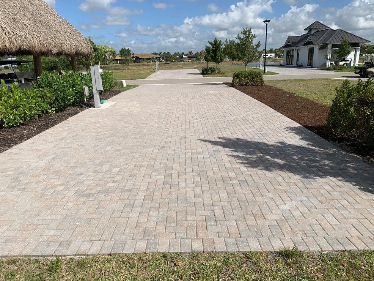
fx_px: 292
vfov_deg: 51.4
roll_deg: +1.7
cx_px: 187
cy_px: 145
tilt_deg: -16.9
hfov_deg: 65.3
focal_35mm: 27
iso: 25
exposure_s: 1/4274
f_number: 1.8
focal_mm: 4.25
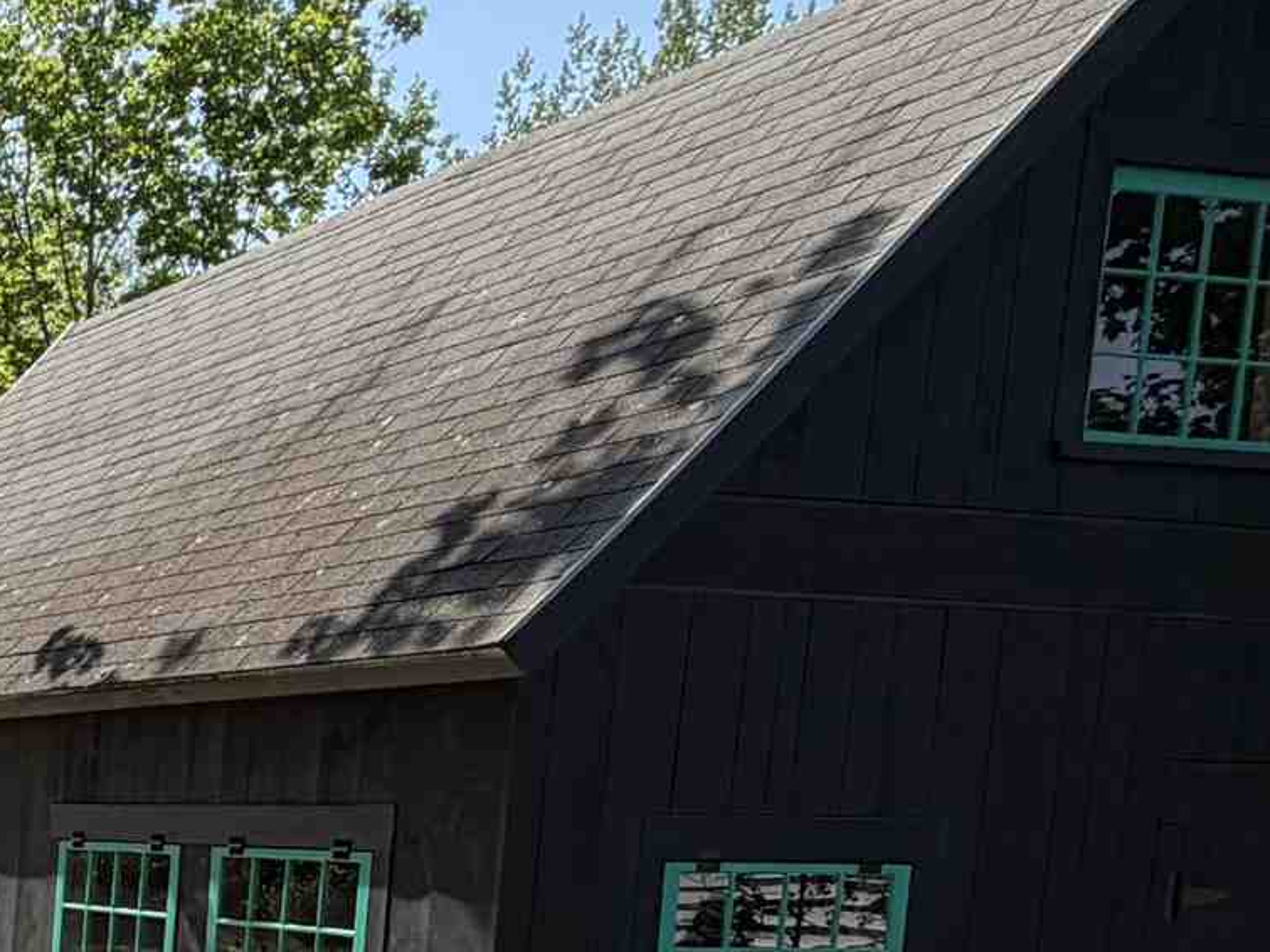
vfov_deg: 24.0
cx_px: -653
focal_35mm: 57
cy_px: 1046
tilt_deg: -6.8
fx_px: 2091
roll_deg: -1.3
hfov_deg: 25.3
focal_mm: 2.22
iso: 32
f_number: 2.2
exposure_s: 1/770
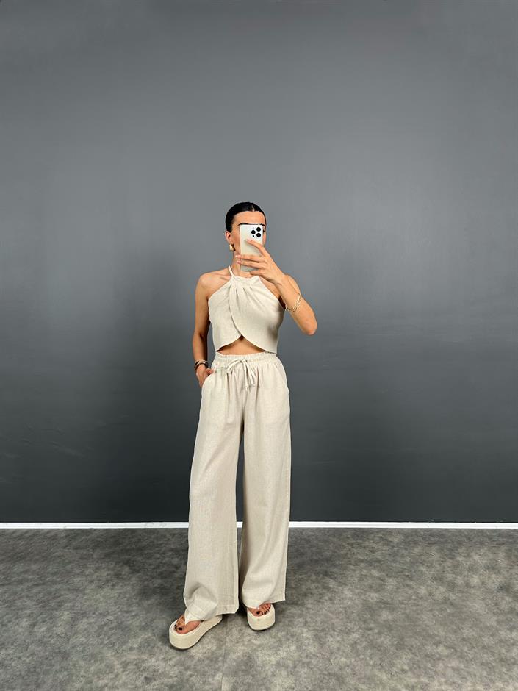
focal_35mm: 24
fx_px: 479
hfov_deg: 56.8
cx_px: 259
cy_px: 346
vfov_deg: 71.6
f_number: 1.78
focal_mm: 6.86
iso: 125
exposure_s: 1/121
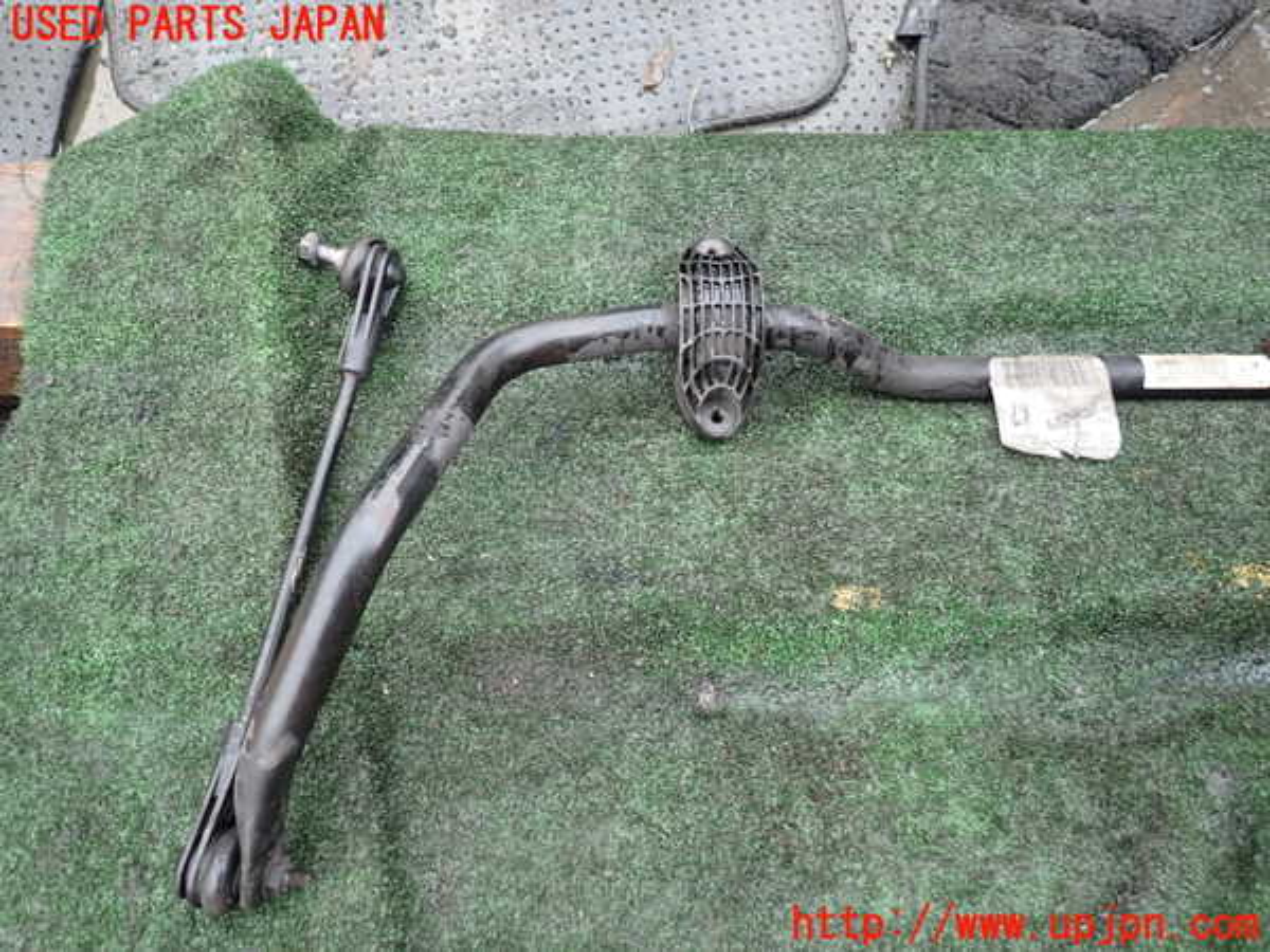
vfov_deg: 54.9
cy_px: 476
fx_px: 917
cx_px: 635
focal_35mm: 25
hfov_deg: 69.4
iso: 100
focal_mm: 4.5
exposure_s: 1/80
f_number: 2
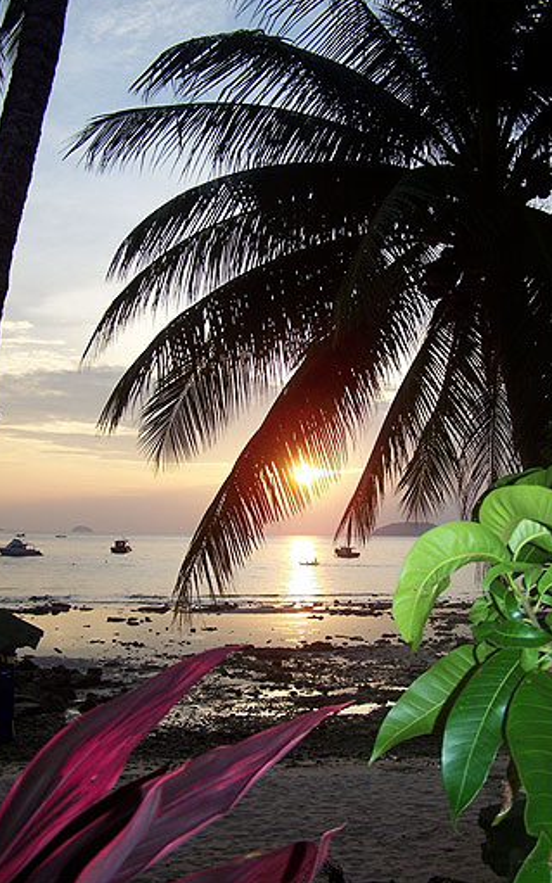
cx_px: 322
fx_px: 988
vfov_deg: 48.2
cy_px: 437
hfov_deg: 31.2
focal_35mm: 41
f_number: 2.8
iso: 64
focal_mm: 6.3
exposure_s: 1/320
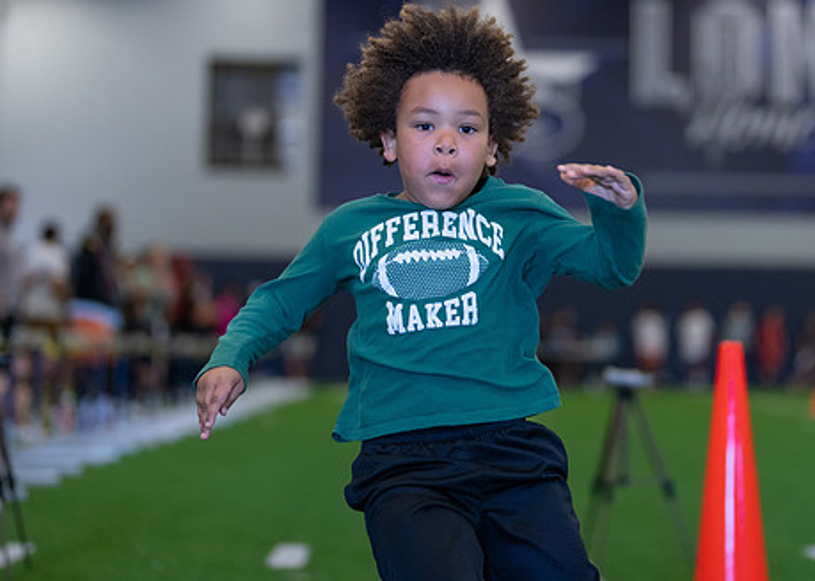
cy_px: 221
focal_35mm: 83
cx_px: 522
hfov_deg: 23.9
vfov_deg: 17.2
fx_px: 1919
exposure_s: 1/1000
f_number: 1.2
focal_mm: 50
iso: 1250
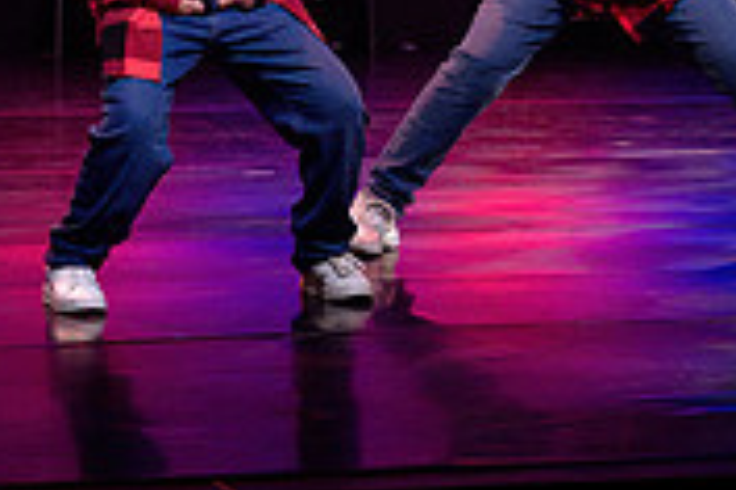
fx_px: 6460
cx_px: 447
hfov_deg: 6.5
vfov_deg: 4.3
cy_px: -306
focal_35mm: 316
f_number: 2.8
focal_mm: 92
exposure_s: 1/250
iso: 1600
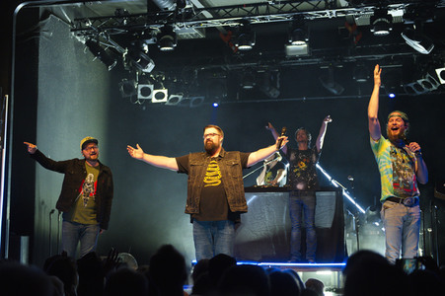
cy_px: 148
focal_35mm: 56
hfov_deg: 35.7
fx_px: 692
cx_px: 222
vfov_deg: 24.2
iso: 3200
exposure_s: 1/320
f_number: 2.8
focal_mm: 56
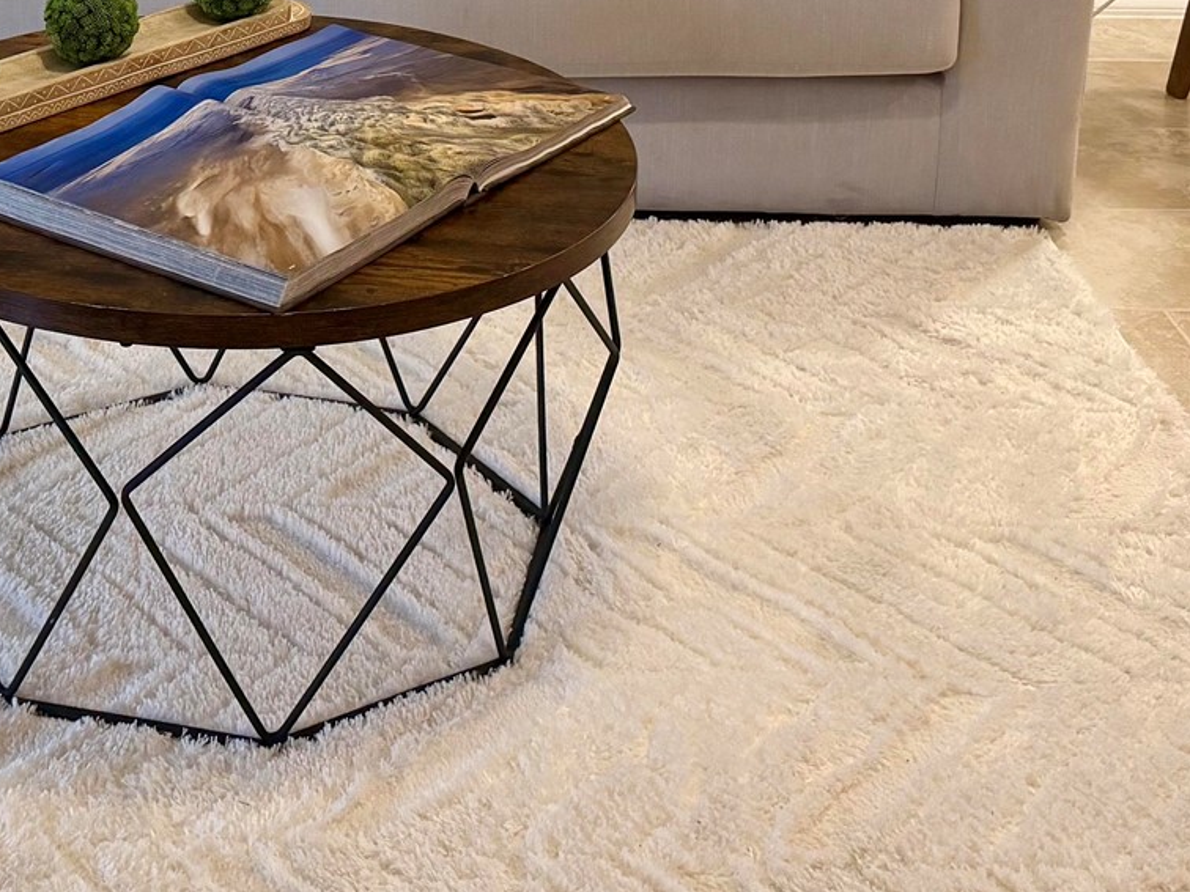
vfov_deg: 21.3
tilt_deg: -15.4
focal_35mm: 65
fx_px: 2235
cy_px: -112
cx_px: 277
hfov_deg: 29.3
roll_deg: +0.2
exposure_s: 1/122
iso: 200
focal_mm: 6.76
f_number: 1.78
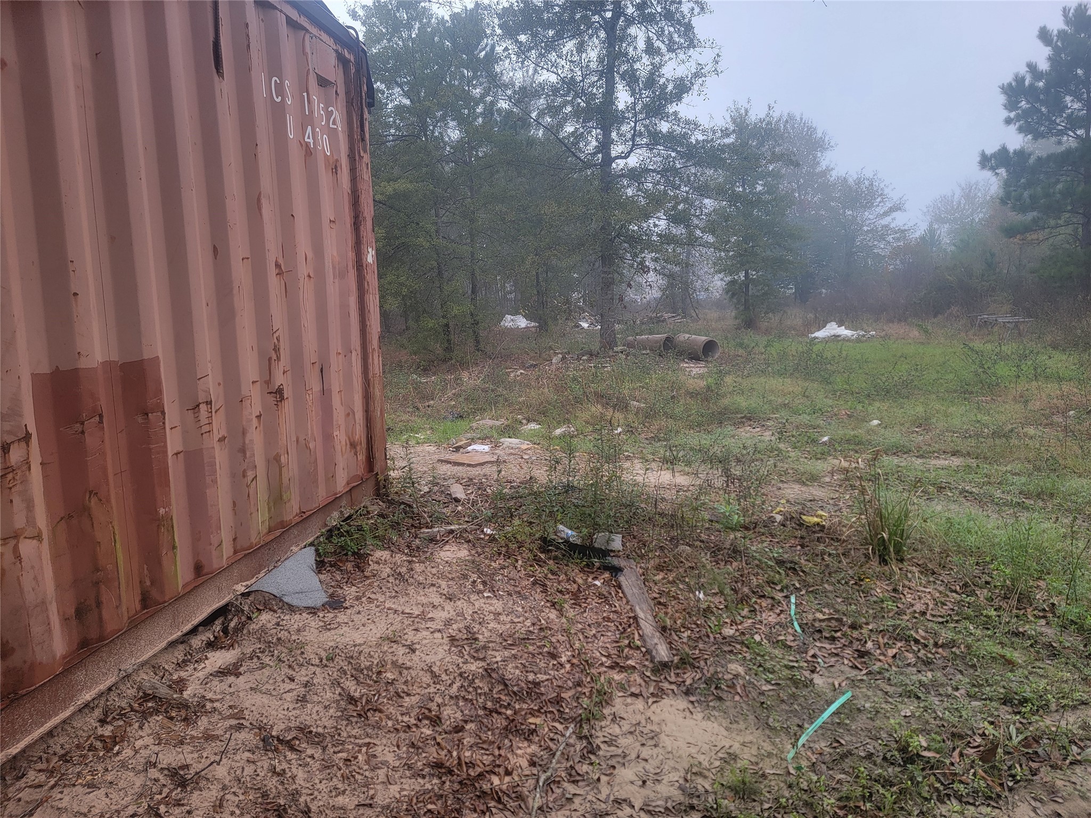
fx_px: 756
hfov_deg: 71.6
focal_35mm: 24
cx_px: 546
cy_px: 409
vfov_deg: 56.8
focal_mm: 6.7
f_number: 1.8
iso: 16
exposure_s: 1/159
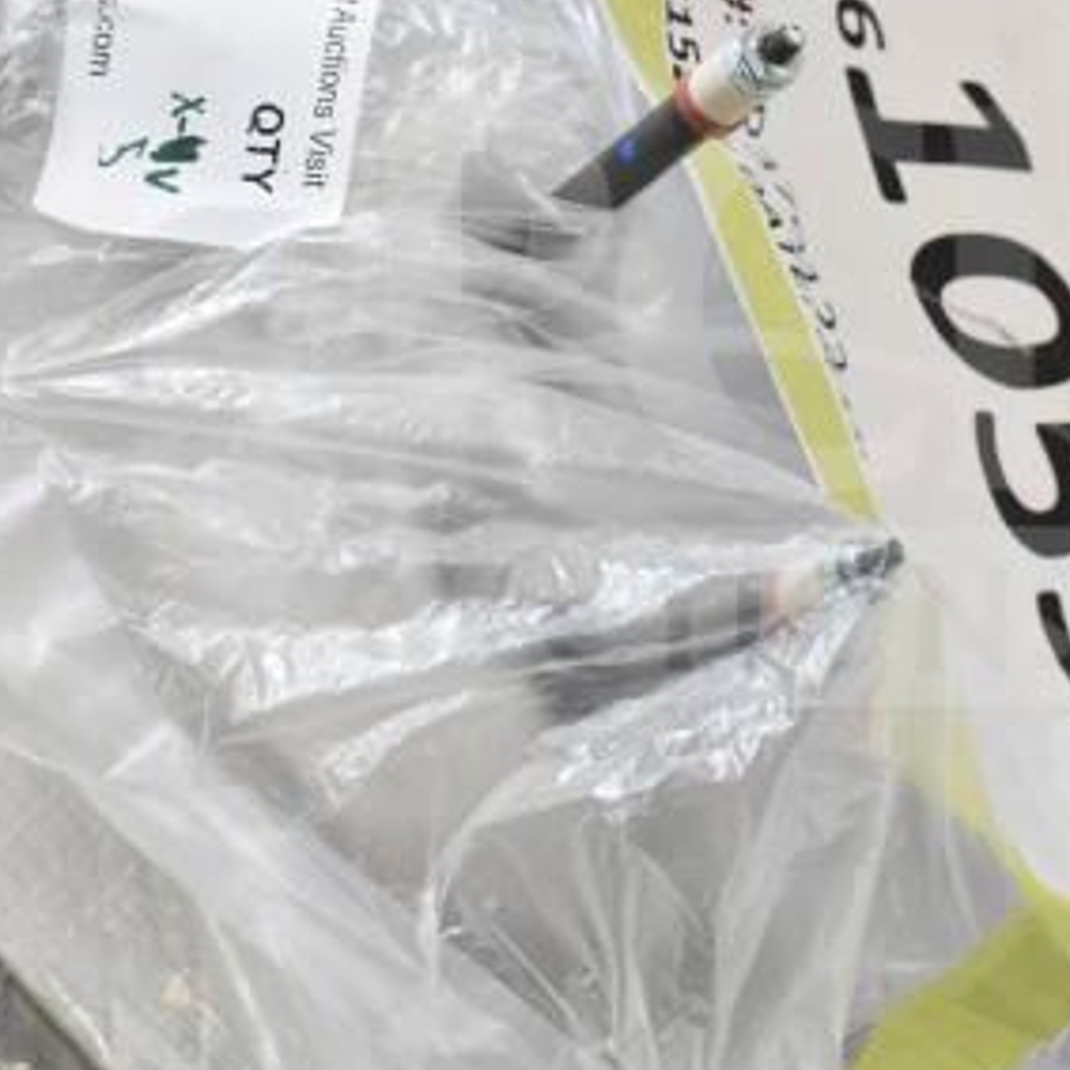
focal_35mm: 66
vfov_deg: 26.0
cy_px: 406
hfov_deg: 26.0
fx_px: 2308
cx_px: 707
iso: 1600
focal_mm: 24
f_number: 5.6
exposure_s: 1/125
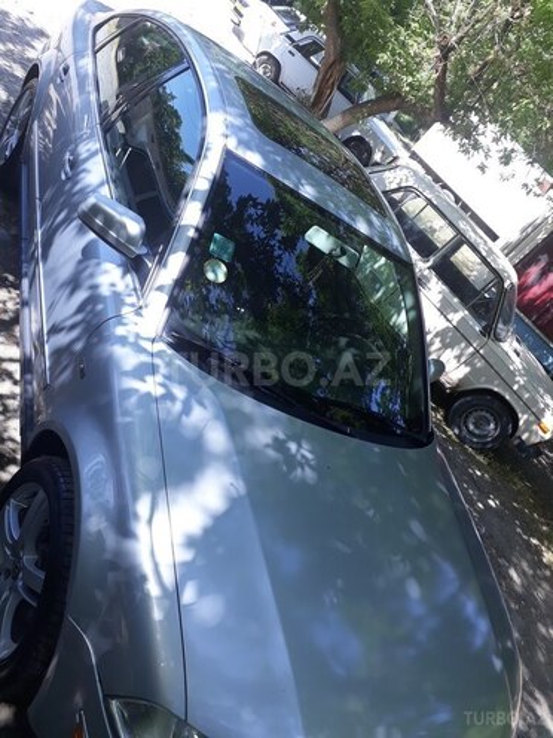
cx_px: 276
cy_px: 369
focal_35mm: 27
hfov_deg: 51.4
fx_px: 575
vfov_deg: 65.3
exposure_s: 1/351
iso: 40
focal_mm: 3.6
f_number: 1.9
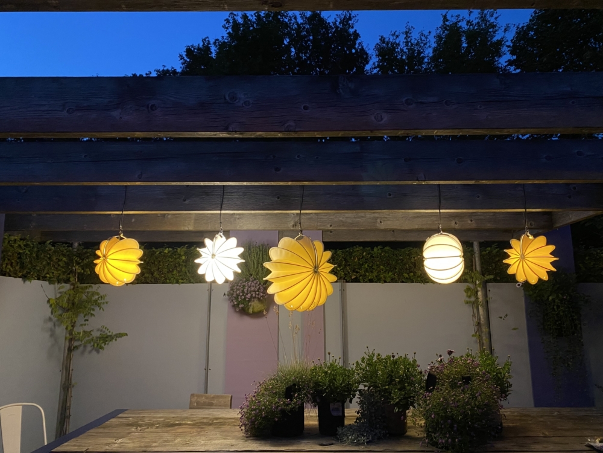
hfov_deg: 67.3
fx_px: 453
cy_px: 226
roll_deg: +0.7
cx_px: 302
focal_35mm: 26
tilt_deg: +11.3
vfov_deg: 53.1
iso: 400
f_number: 1.8
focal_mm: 4.25
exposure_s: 1/50
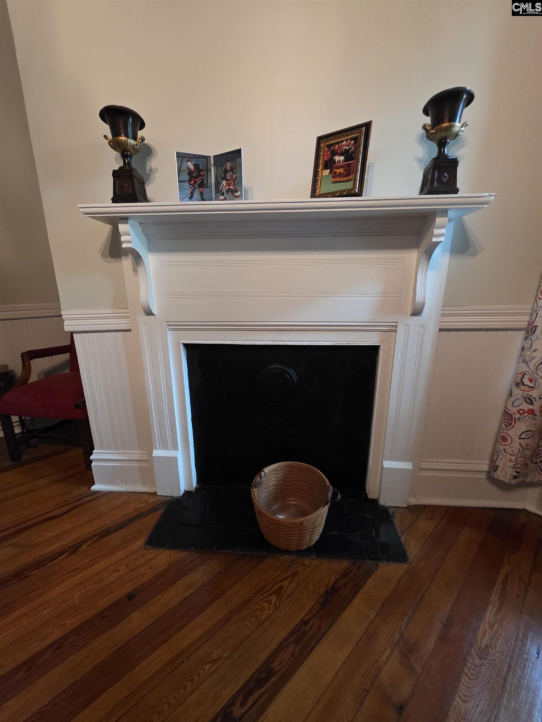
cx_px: 271
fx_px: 271
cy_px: 361
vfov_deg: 106.2
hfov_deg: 89.9
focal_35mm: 13
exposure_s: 1/60
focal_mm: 2.2
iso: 800
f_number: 1.9
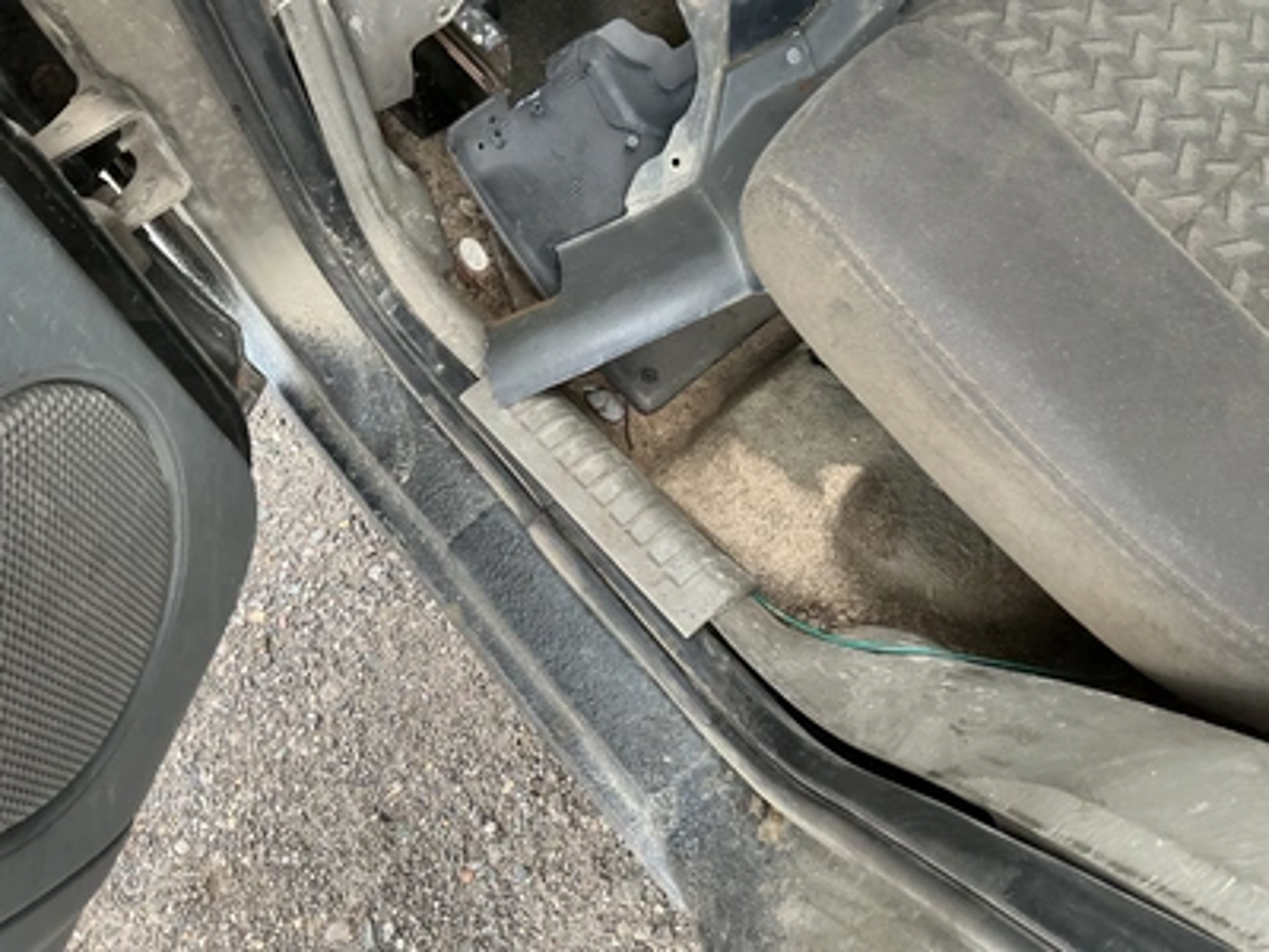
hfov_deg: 63.4
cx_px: 634
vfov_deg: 49.7
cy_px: 476
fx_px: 1026
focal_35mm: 28
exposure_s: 1/101
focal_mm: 3
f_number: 1.8
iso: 64
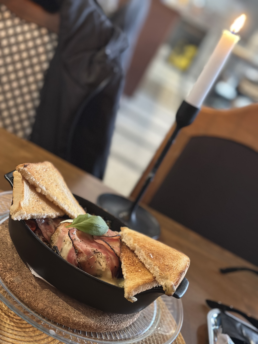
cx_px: 129
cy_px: 172
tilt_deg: -19.4
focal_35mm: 48
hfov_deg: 30.3
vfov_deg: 39.7
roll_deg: -31.2
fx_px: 477
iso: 640
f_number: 1.78
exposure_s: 1/40
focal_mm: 6.86
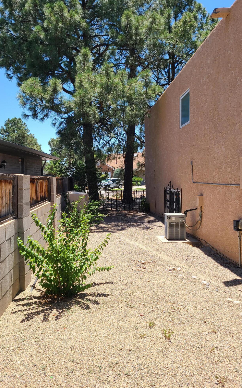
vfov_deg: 66.5
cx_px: 133
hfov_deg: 44.5
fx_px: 296
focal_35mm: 28
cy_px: 192
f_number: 1.8
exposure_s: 1/1117
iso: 40
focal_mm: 5.4
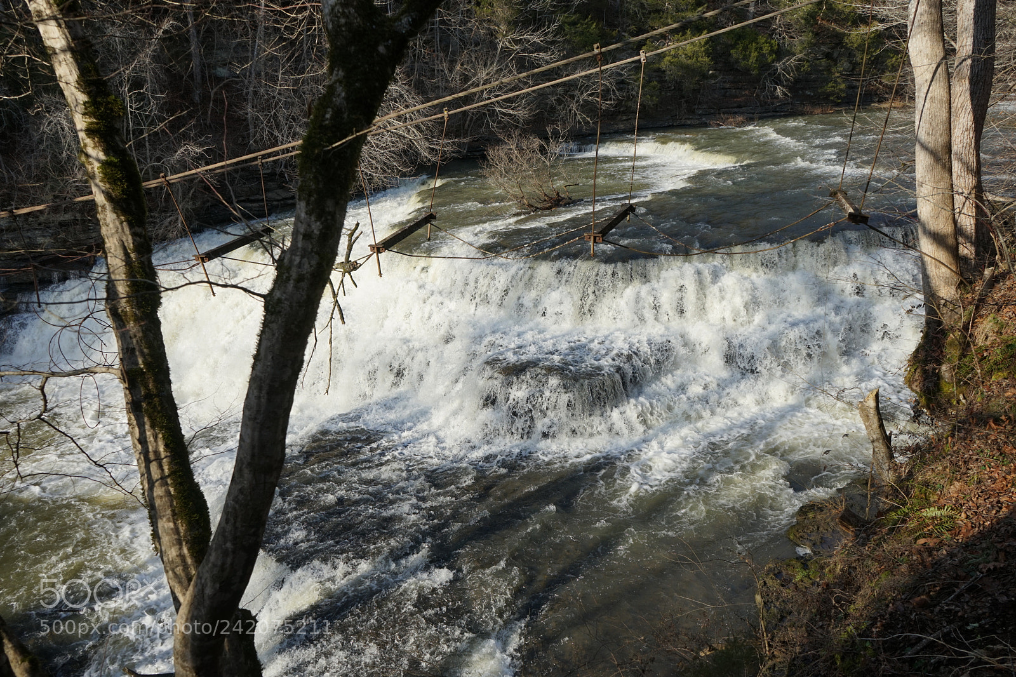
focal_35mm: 28
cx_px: 508
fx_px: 790
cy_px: 338
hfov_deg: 65.5
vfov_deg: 46.4
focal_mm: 28
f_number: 8
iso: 100
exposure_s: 1/250
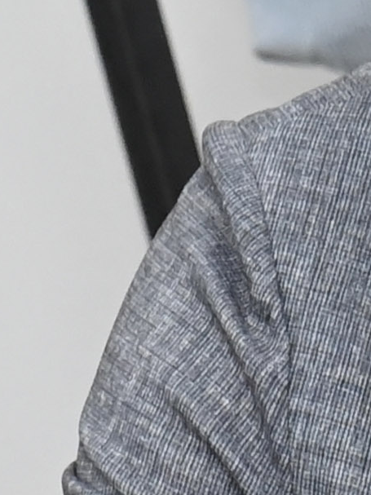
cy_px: 319
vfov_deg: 1.9
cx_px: 590
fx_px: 15124
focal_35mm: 1058
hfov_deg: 1.4
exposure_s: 1/250
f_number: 6.3
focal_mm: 120
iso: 3200
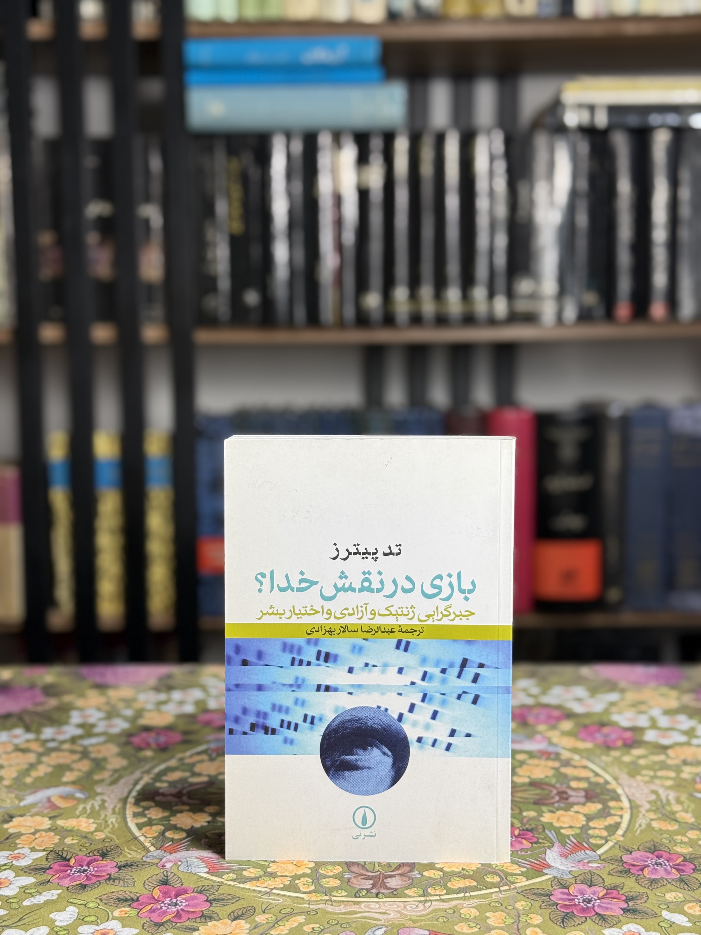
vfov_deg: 39.7
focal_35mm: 48
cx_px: 350
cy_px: 468
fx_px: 1296
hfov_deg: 30.3
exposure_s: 1/100
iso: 50
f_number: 1.78
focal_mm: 6.76
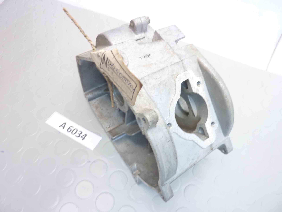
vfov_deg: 54.9
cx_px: 141
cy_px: 106
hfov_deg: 69.4
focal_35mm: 25
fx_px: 204
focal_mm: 4.1
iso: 125
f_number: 3.3
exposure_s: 1/8
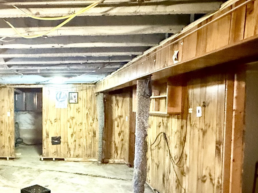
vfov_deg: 43.8
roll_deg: -0.2
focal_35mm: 32
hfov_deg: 53.0
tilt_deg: -3.5
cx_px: 51
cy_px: 120
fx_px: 239
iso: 1250
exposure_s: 1/30
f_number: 2.2
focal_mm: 2.22
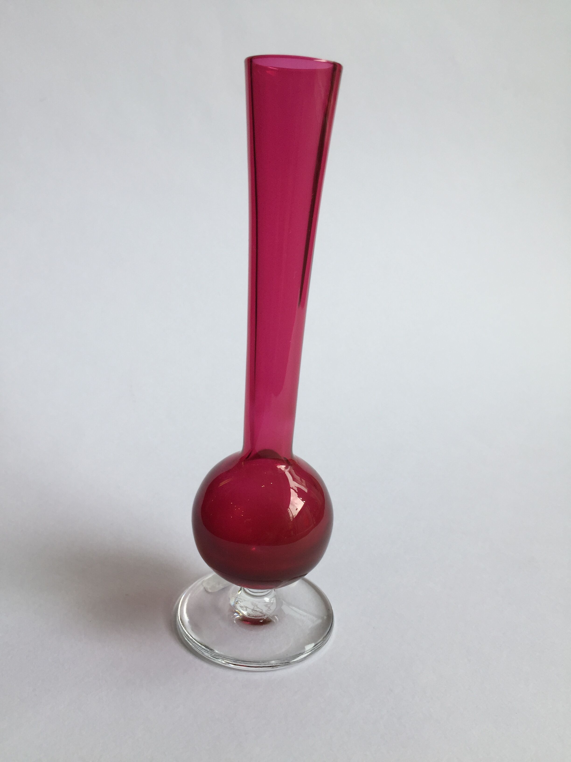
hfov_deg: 48.2
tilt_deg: -17.9
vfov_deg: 61.7
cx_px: 286
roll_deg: -4.0
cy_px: 381
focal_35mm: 29
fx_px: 638
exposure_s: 1/173
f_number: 2.2
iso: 32
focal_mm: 4.15
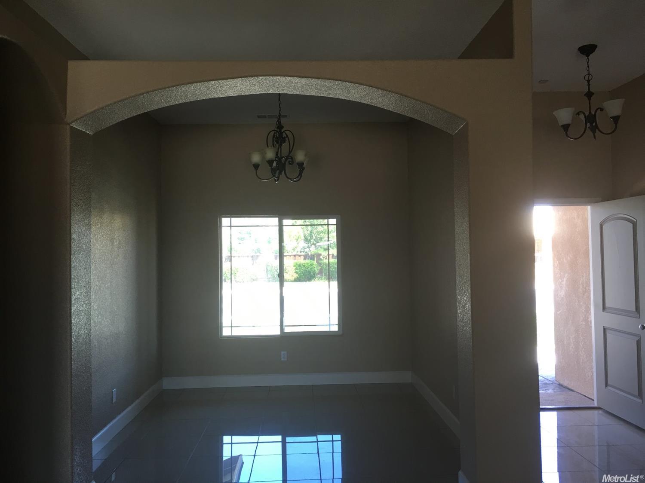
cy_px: 242
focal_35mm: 29
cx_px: 322
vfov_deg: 48.2
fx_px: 540
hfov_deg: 61.7
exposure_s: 1/33
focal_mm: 4.15
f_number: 2.2
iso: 25
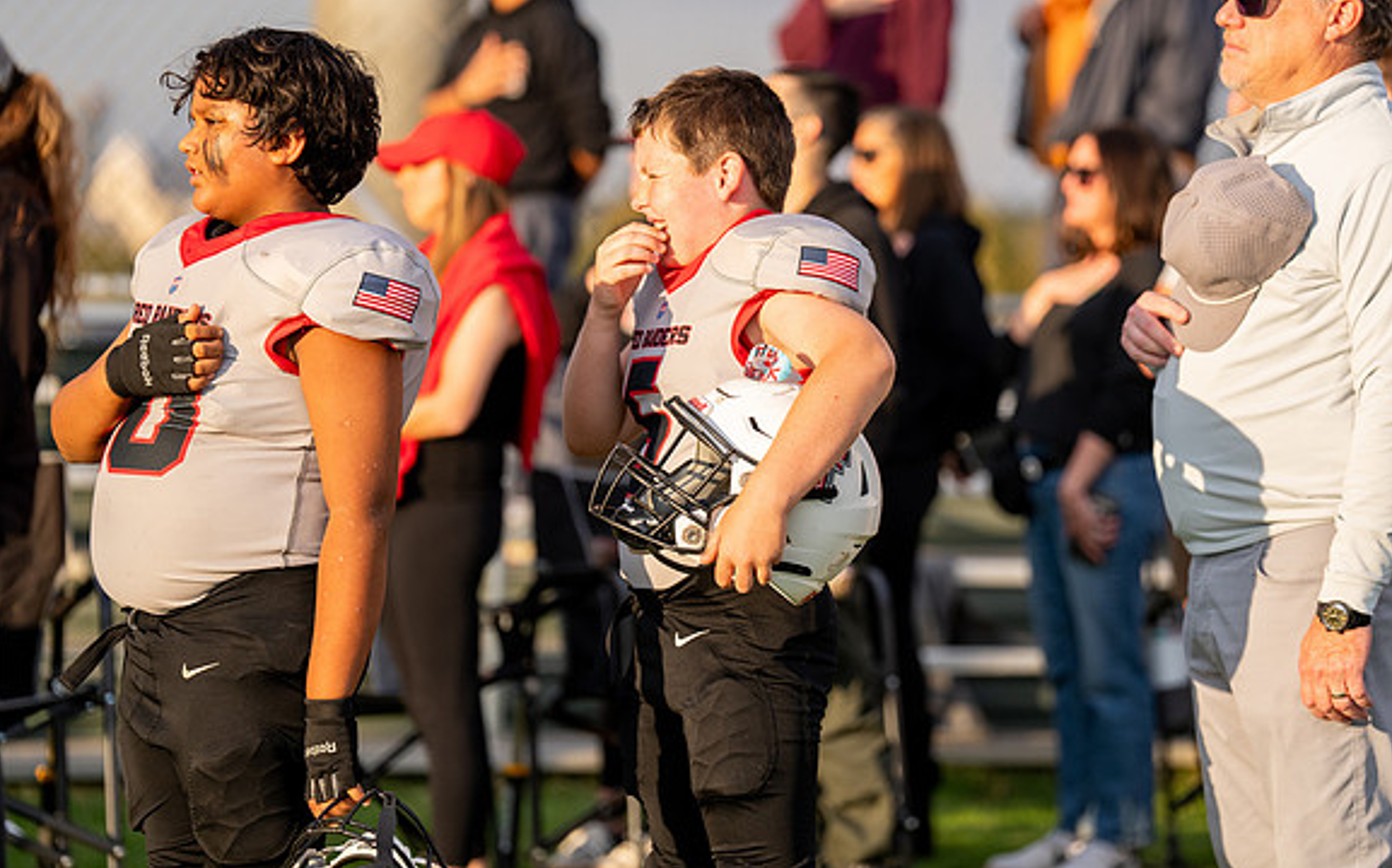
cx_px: 730
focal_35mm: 160
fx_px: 6067
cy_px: 367
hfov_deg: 13.1
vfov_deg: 8.2
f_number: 2.8
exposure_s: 1/2000
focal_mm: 143
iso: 400
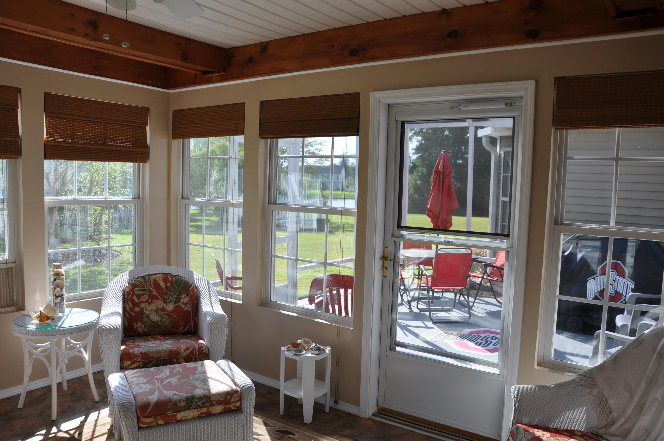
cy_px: 220
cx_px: 332
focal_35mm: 27
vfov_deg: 47.8
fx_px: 497
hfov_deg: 67.4
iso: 200
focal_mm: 18
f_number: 6.3
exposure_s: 1/160
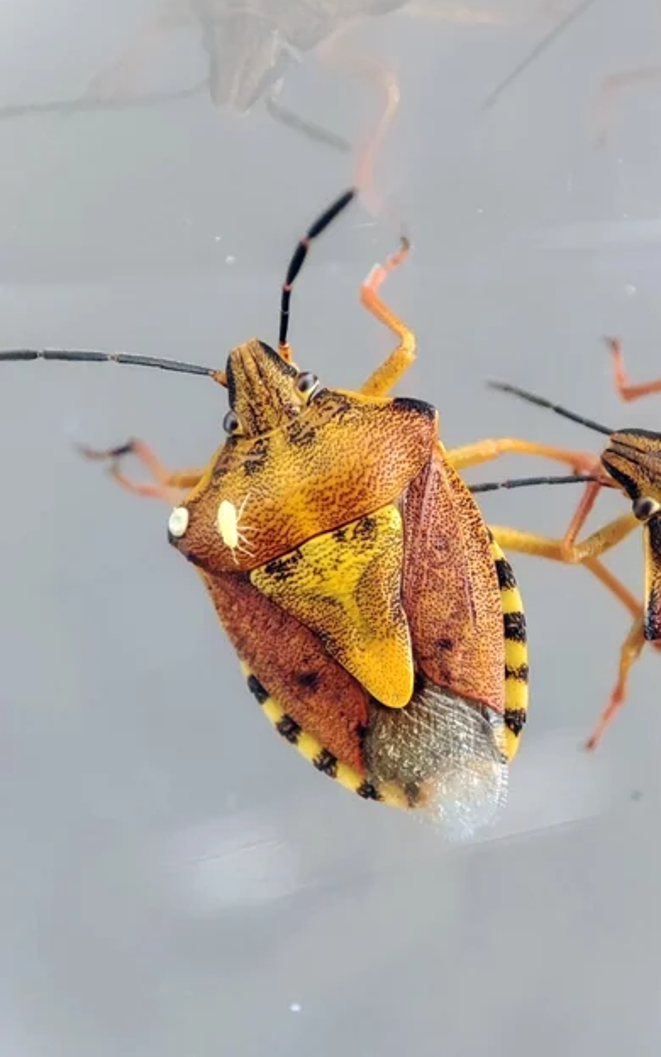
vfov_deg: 72.5
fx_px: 721
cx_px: 380
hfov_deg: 49.1
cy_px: 517
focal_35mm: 25
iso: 400
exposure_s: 1/800
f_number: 2.4
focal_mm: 4.03
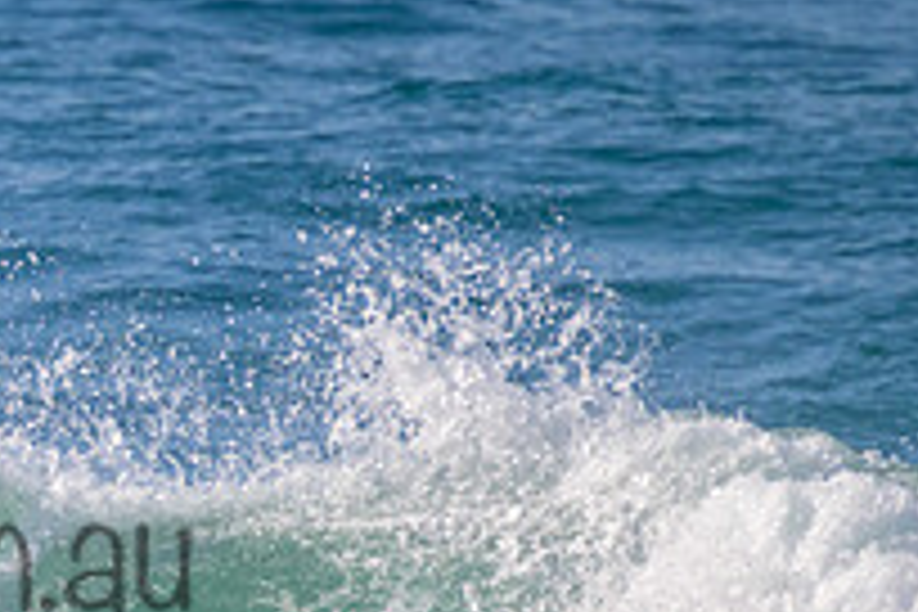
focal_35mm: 2279
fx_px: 58110
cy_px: 506
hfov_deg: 0.9
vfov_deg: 0.6
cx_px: -284
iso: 1100
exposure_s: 1/2000
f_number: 11
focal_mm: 800
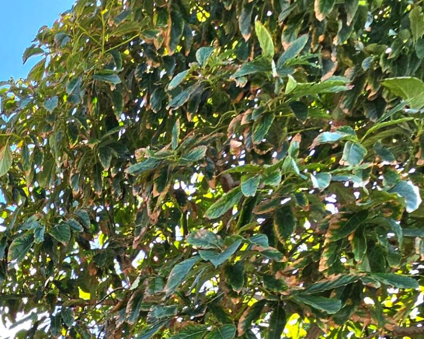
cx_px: -126
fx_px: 527
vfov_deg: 26.3
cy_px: 505
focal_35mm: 42
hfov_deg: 32.8
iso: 50
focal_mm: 2.2
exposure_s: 1/667
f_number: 2.2
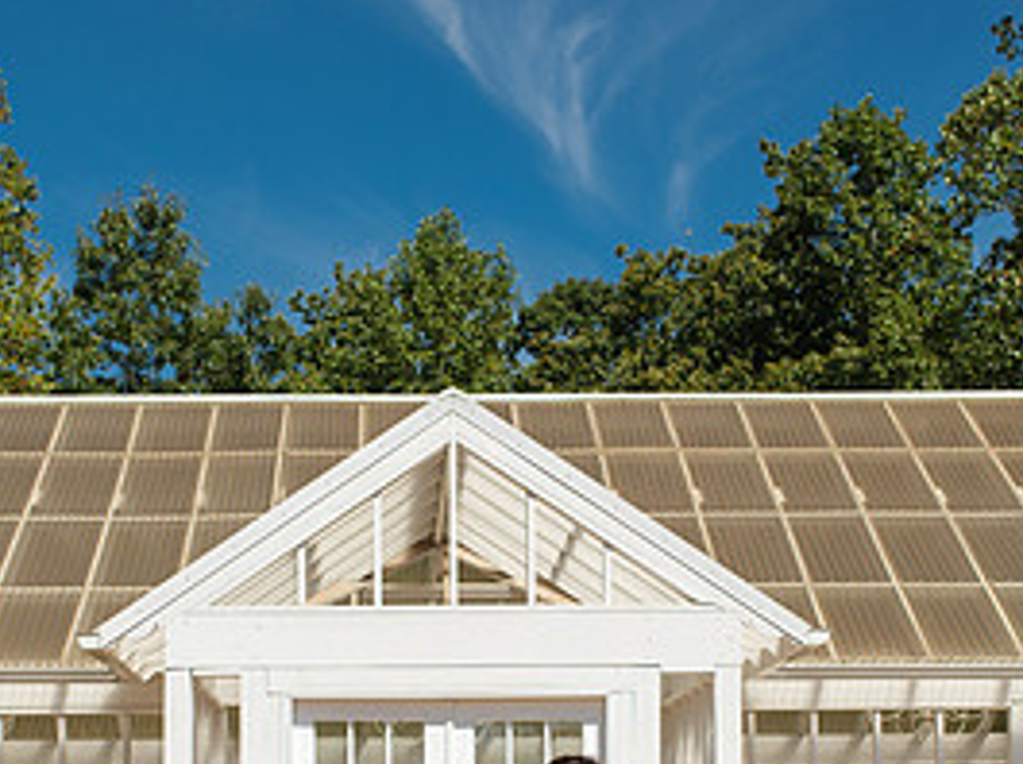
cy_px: 733
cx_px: 429
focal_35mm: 74
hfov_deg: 26.3
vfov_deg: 19.4
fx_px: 2184
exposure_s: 1/2000
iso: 100
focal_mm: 35
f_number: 3.5
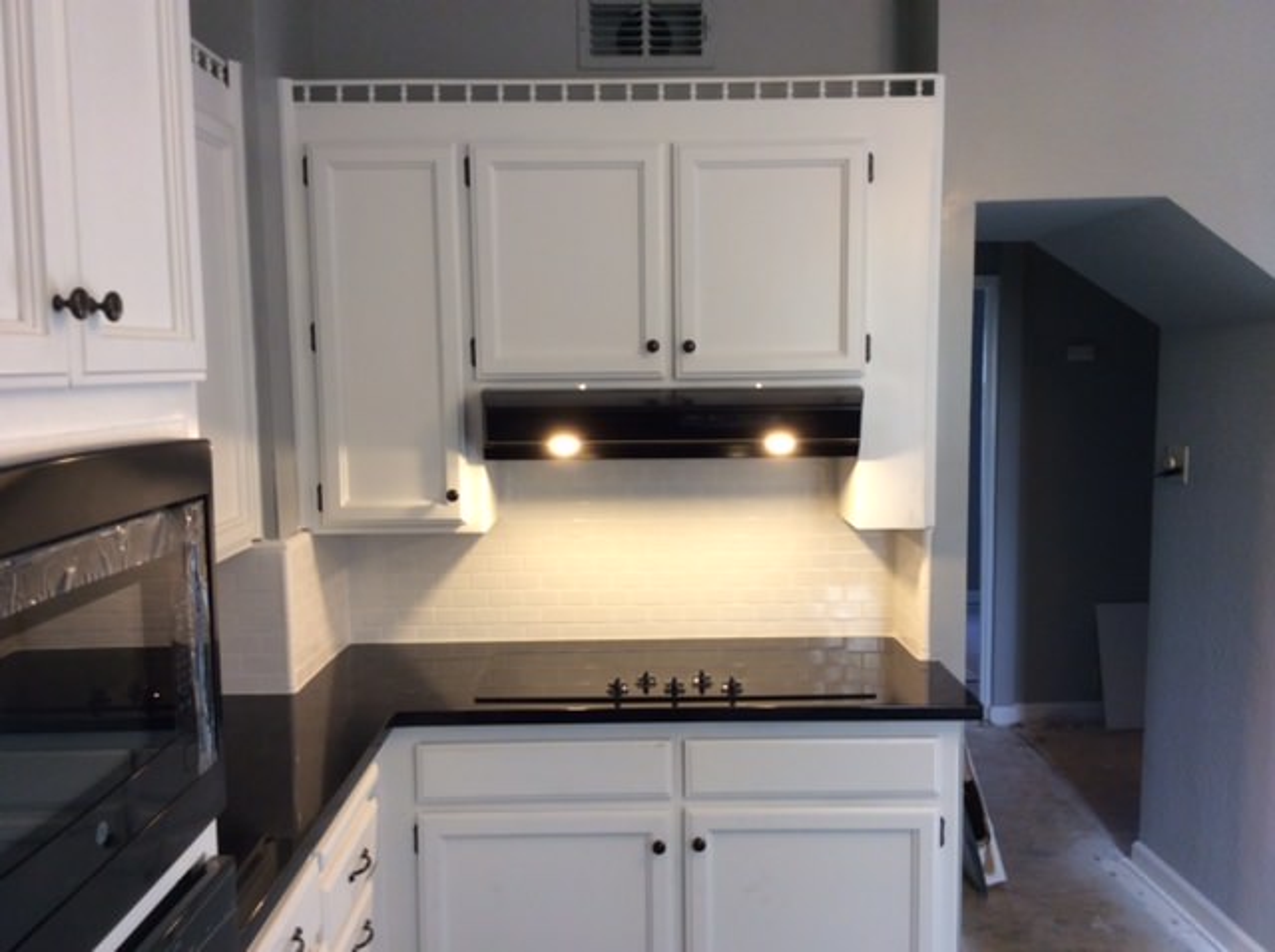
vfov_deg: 42.8
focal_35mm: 33
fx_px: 1214
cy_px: 476
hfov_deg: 55.4
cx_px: 638
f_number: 2.4
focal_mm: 3.3
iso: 64
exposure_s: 1/24
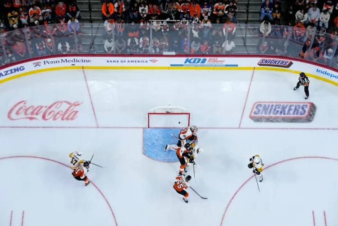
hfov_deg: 24.8
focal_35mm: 82
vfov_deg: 16.7
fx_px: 770
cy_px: 113
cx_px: 169
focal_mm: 82
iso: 2000
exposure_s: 1/2000
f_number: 4
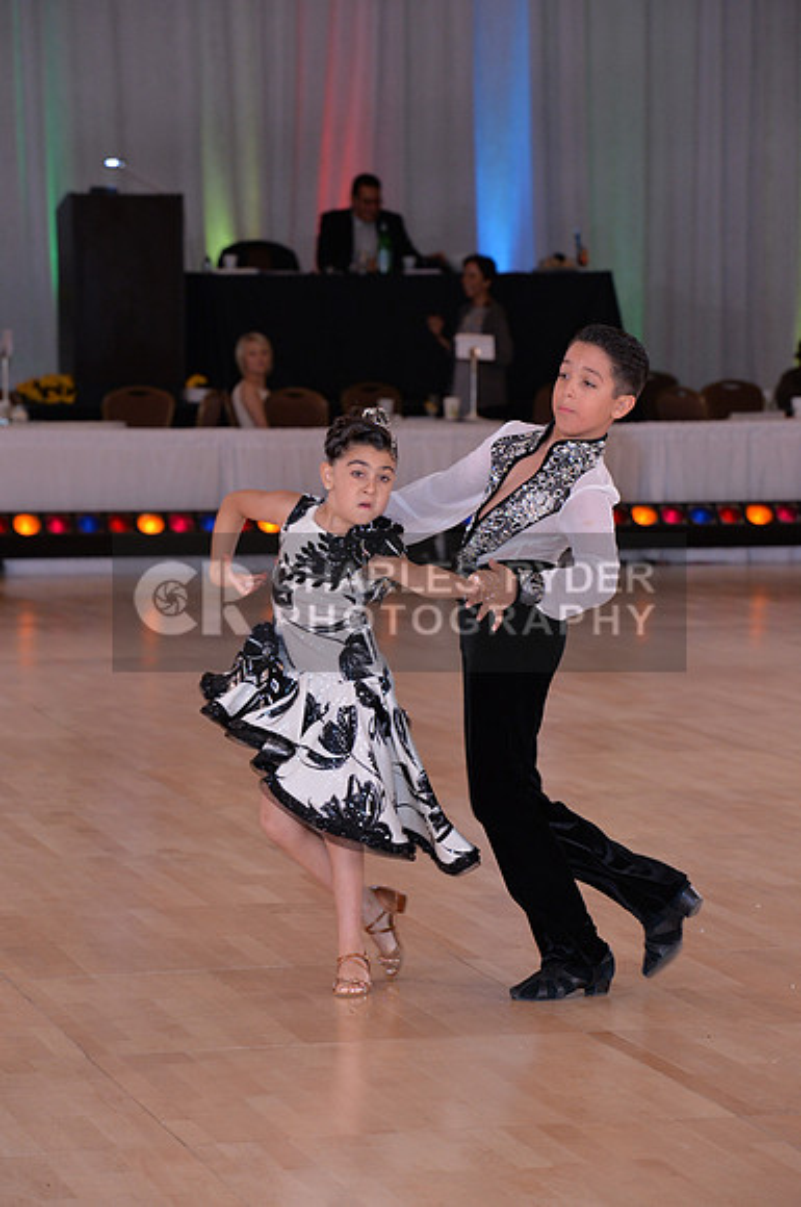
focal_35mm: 135
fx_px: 4519
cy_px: 604
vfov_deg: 15.2
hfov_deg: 10.1
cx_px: 400
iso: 2000
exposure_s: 1/250
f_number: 6.3
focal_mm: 135
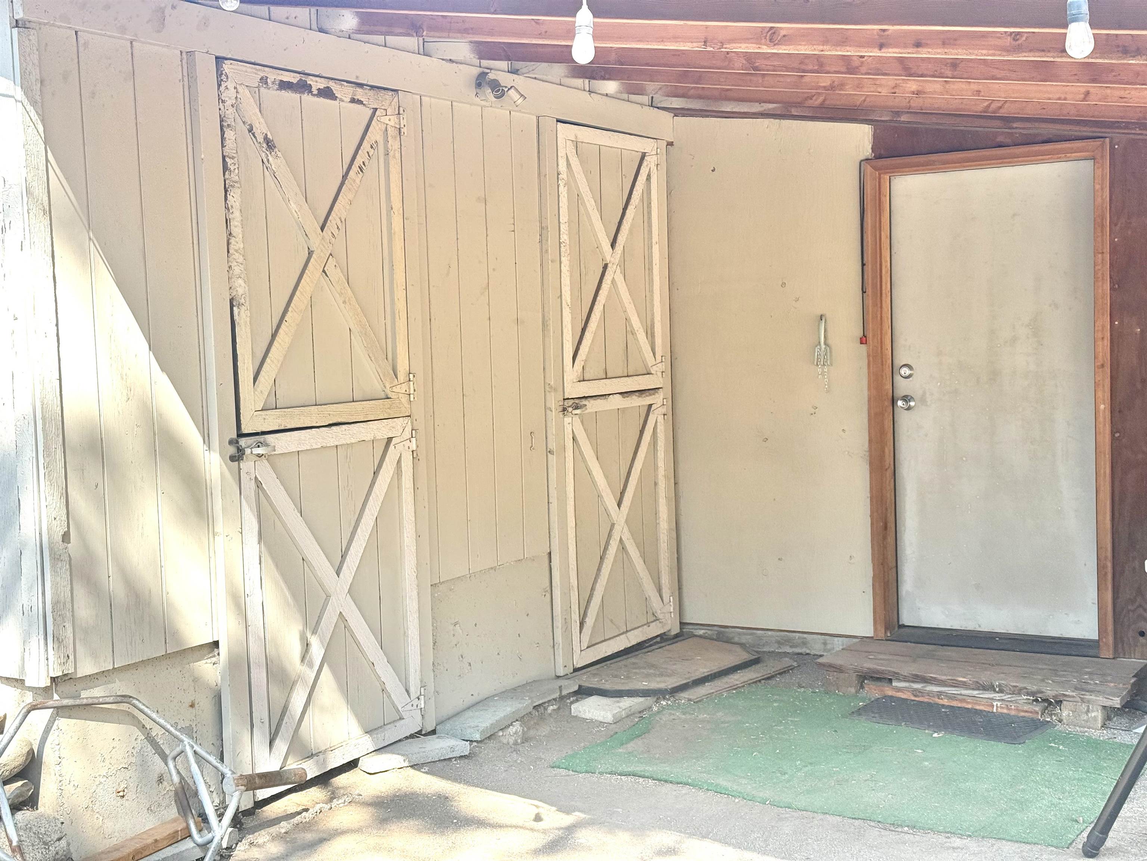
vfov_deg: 30.3
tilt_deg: -3.1
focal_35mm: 48
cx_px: 574
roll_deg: +2.5
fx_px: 1590
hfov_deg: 39.7
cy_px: 430
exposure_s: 1/361
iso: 80
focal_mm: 6.76
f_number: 1.78
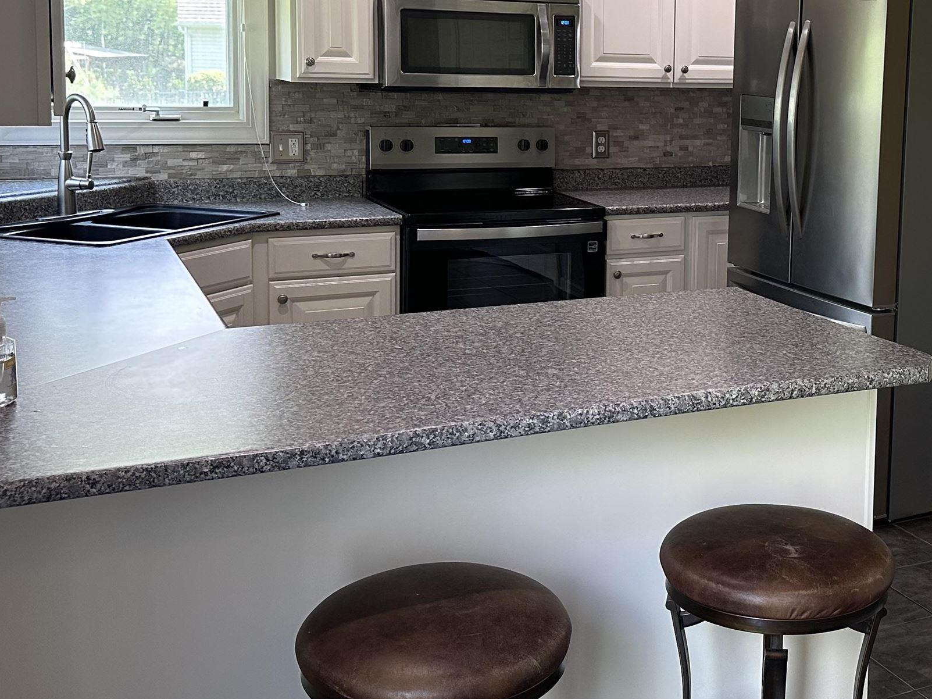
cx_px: 740
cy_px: 167
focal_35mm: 46
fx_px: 1238
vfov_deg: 30.9
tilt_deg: -5.1
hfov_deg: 39.7
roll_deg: -2.1
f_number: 1.78
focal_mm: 6.86
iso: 200
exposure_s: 1/120
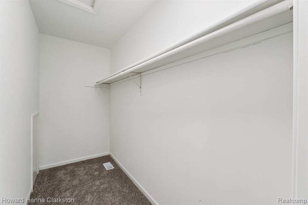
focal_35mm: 15
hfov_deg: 100.4
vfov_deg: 77.3
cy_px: 102
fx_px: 128
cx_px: 154
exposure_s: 1/30
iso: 640
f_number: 8
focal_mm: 10
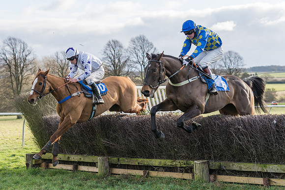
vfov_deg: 14.7
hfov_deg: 21.7
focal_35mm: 93
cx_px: 95
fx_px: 739
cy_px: 95
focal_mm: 70
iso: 400
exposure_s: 1/1250
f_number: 4
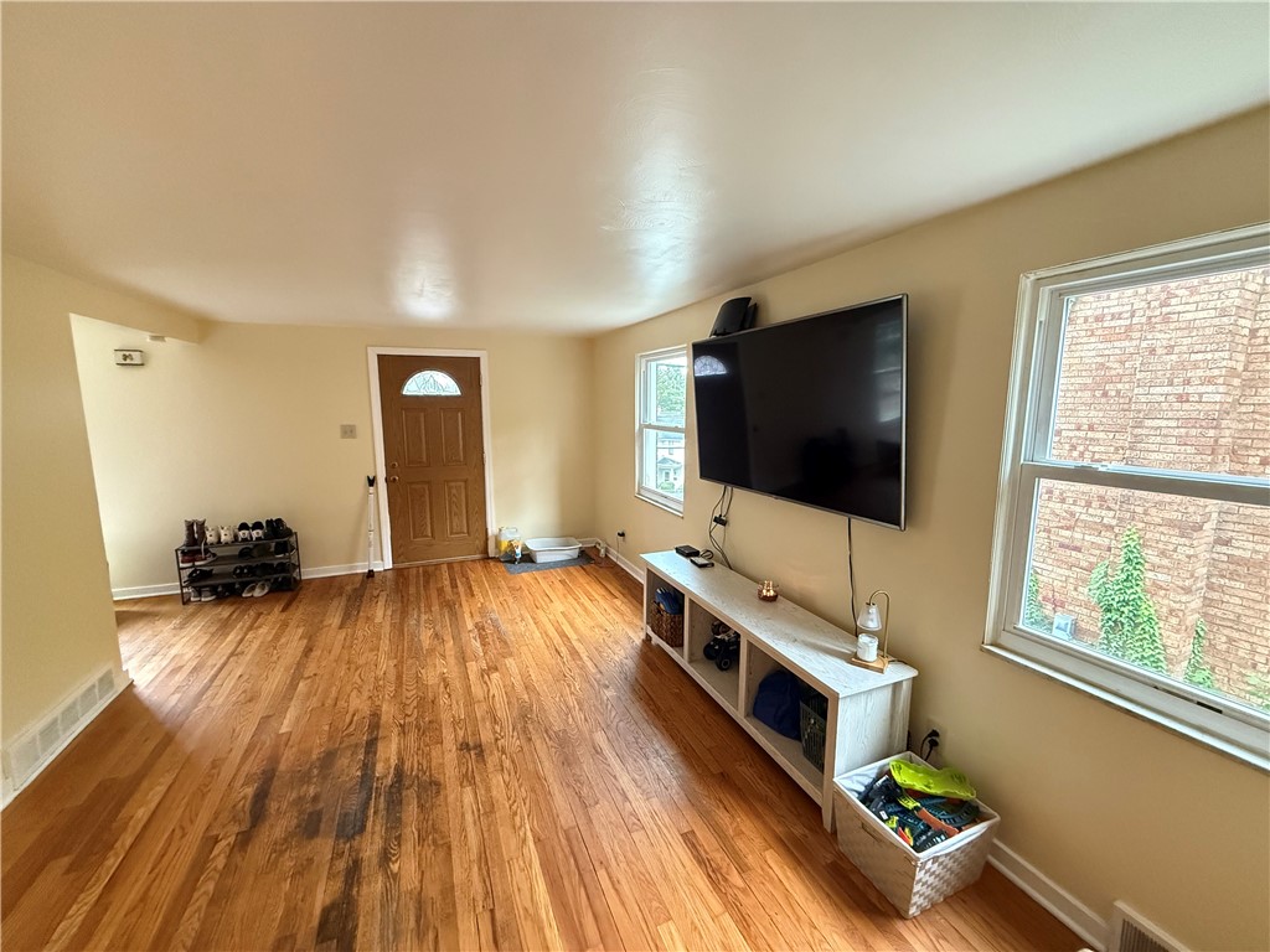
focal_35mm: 14
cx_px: 635
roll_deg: -0.4
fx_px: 514
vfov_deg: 85.7
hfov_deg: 102.1
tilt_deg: -8.0
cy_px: 476
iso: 1000
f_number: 2.2
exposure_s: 1/60
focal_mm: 2.22
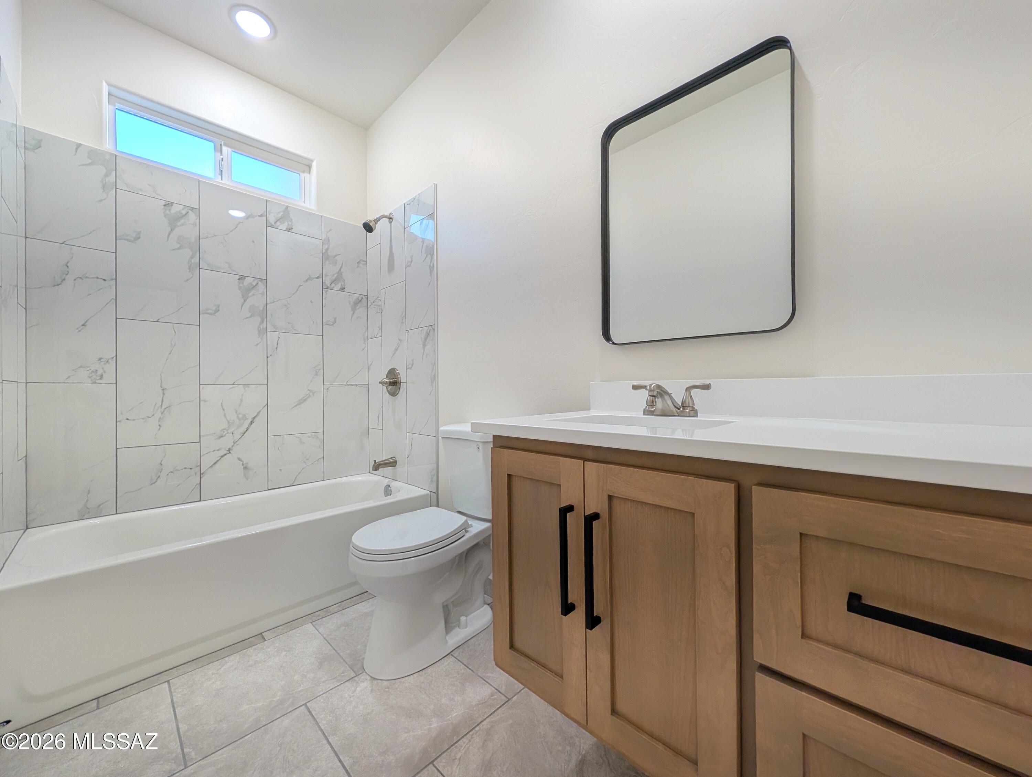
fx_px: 358
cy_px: 388
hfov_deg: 110.5
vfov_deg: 94.6
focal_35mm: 12
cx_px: 516
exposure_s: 1/162
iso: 52
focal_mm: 2.02
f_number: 1.7
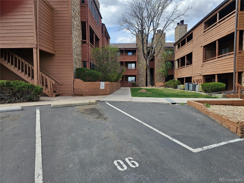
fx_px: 162
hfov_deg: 73.9
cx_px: 122
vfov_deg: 58.9
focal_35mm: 23
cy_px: 92
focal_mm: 6.3
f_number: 1.7
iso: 10
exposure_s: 1/423
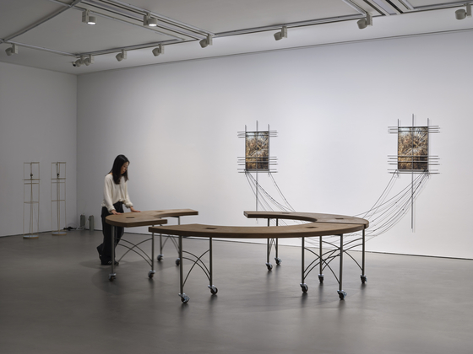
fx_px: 574
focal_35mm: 42
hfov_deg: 44.8
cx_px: 236
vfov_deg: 34.3
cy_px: 177
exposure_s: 1/4
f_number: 9
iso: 400
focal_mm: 52.9
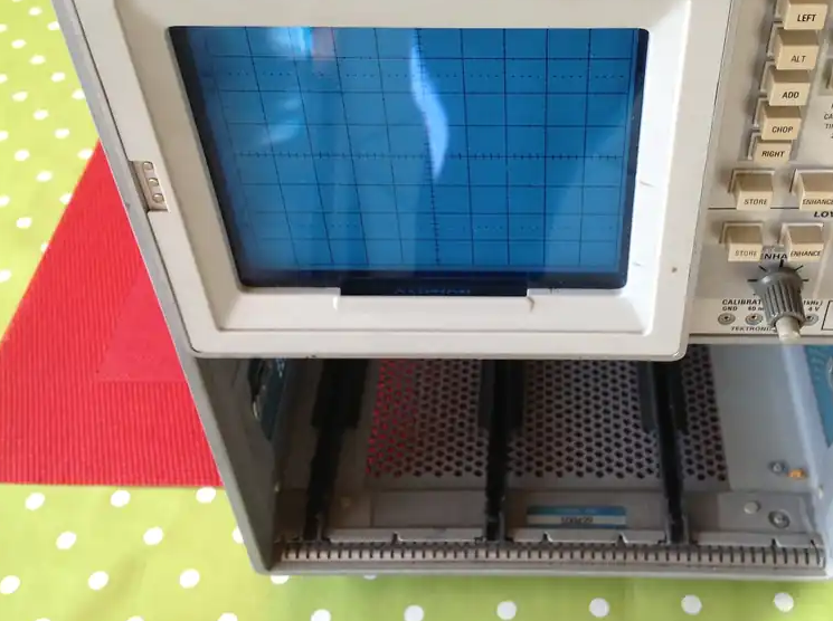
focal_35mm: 47
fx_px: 1129
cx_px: 520
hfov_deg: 40.2
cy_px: 241
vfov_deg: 30.7
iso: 80
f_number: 2.4
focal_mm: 4.28
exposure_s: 1/60
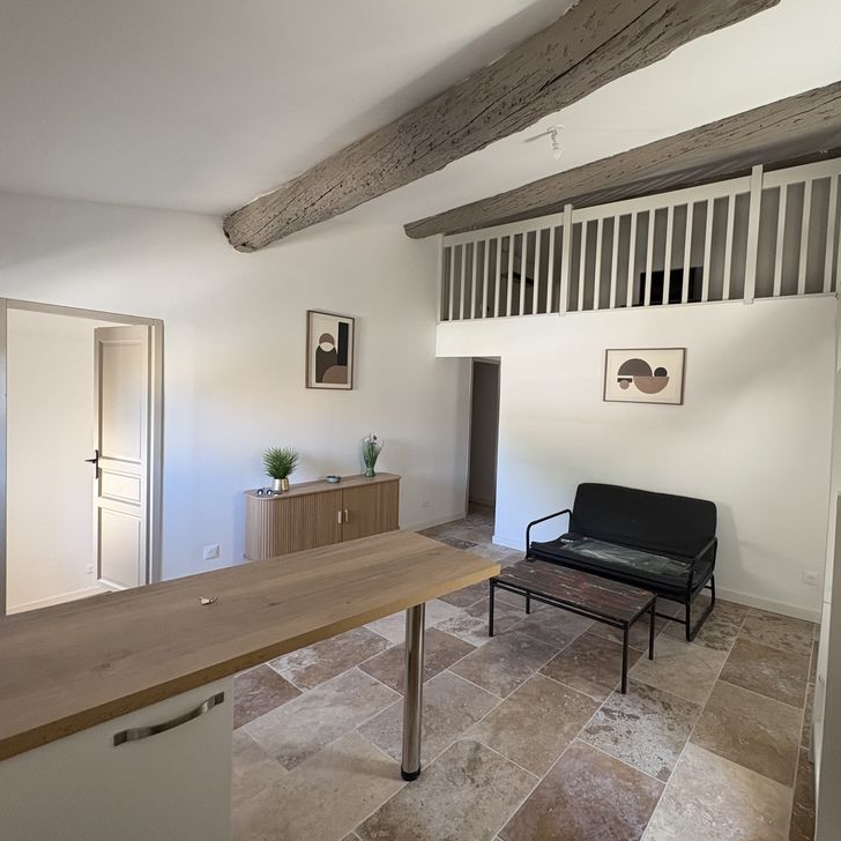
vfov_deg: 84.0
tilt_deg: -2.4
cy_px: 418
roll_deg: -2.5
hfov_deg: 83.2
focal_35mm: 17
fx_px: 467
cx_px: 496
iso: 250
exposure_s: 1/60
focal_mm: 2.22
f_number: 2.2
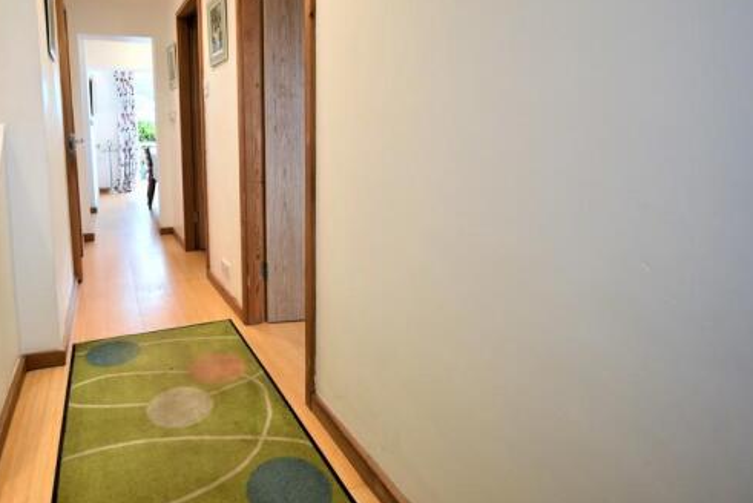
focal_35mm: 20
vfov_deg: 60.9
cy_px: 179
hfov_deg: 81.9
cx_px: 271
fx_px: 419
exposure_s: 1/80
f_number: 4.5
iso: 400
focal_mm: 10
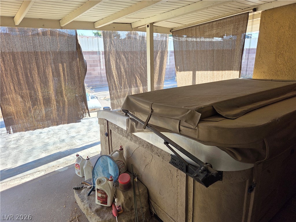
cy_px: 111
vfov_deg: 58.9
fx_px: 197
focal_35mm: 23
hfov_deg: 73.9
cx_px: 148
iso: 40
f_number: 1.8
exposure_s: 1/180
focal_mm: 5.4
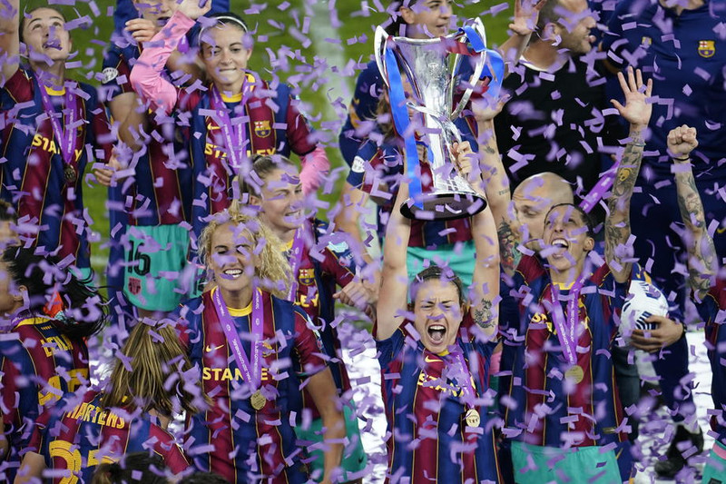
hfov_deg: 3.4
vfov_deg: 2.3
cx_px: 363
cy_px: 242
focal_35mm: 600
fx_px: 12097
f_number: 2.8
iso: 2000
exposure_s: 1/1000
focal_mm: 400
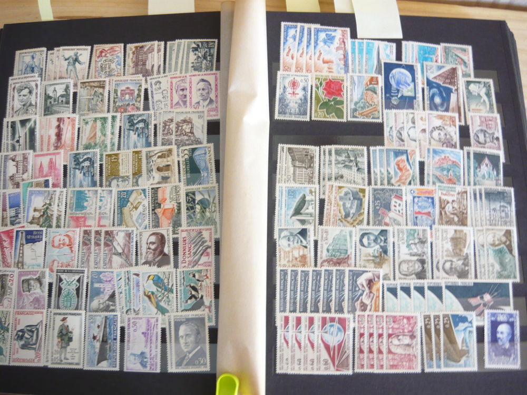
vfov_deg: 42.9
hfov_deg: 55.4
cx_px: 264
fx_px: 502
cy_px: 198
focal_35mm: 33
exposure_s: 1/8
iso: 200
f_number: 2.8
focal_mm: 5.5
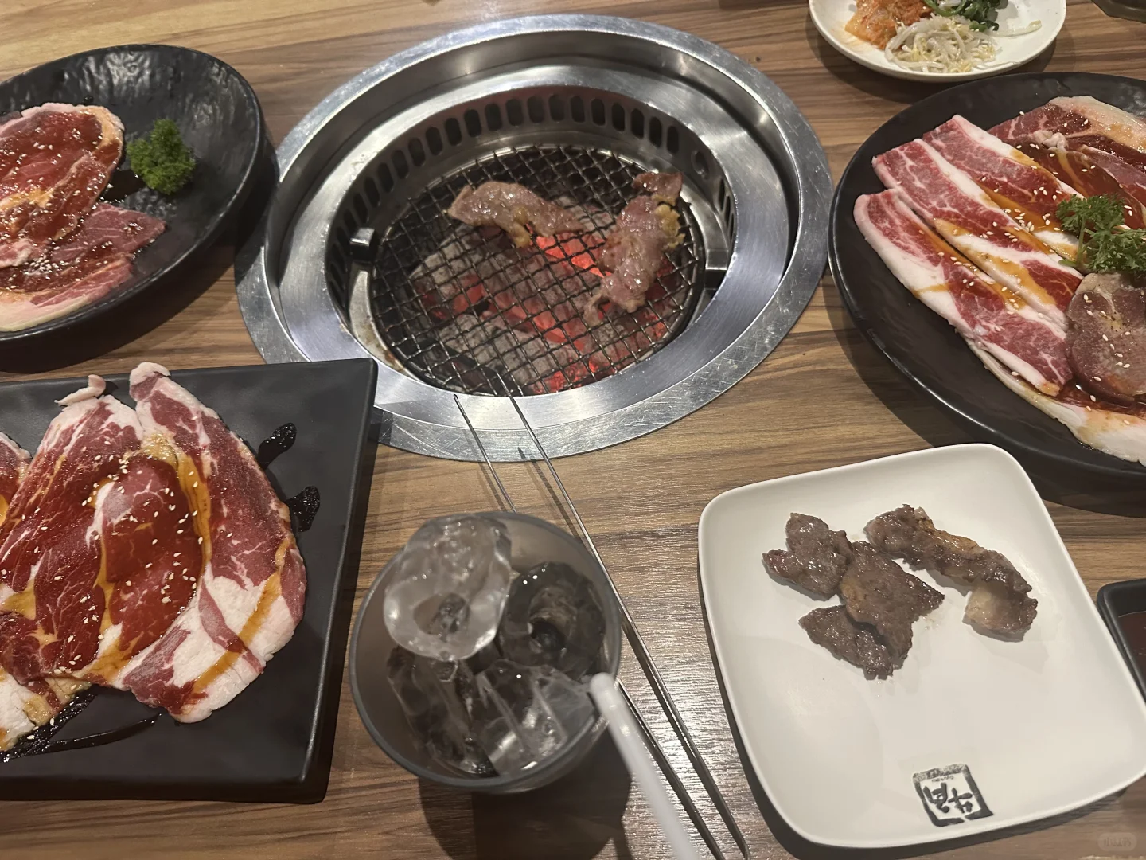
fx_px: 795
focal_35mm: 24
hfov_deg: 71.6
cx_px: 573
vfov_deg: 56.8
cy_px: 430
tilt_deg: -59.9
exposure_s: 1/50
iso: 500
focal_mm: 6.86
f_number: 1.78
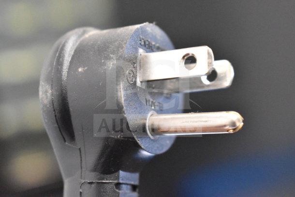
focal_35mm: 82
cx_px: 148
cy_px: 98
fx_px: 676
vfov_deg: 16.6
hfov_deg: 24.6
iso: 10000
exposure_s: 1/100
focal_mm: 55
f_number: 5.6
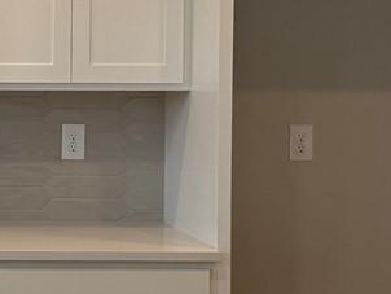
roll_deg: +0.4
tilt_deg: -0.8
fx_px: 1436
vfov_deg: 11.6
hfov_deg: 14.6
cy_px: 62
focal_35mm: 127
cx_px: -164
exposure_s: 1/237
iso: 125
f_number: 1.78
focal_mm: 6.76
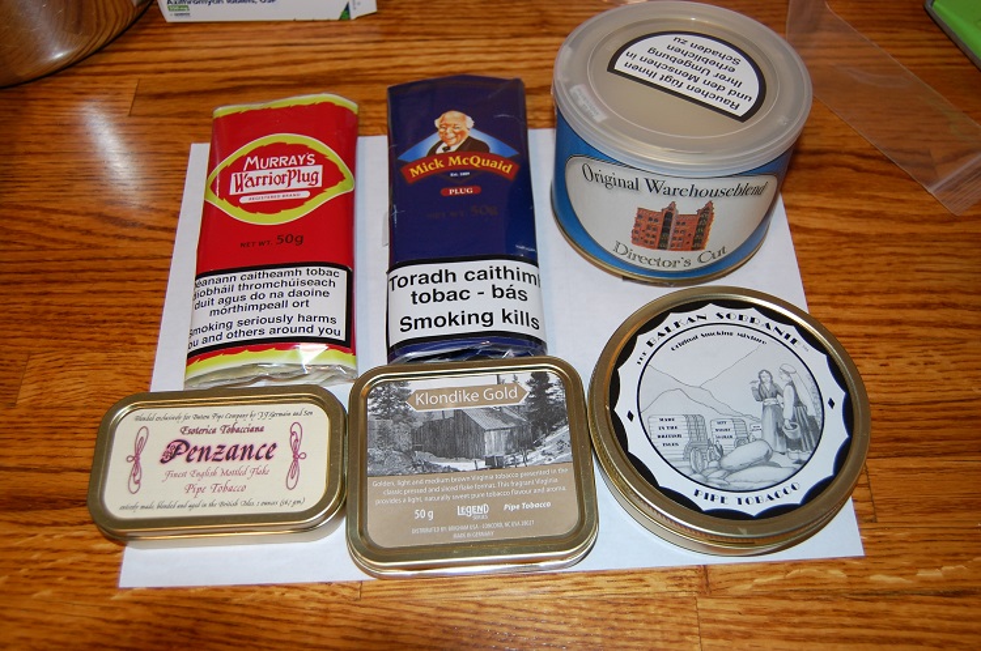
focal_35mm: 34
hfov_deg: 55.2
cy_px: 326
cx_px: 490
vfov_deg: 38.3
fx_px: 939
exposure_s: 1/60
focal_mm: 23
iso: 400
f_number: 3.8
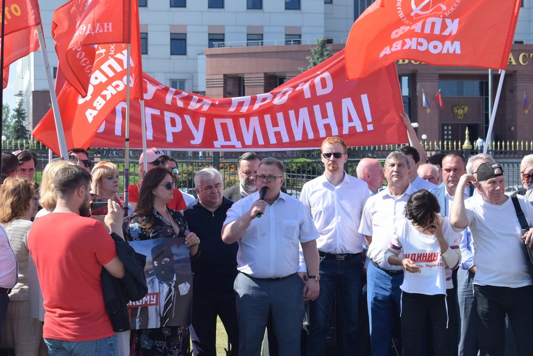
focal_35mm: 102
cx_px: 237
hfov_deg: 20.1
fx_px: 1505
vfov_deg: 13.5
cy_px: 208
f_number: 9
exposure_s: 1/320
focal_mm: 55
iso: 200
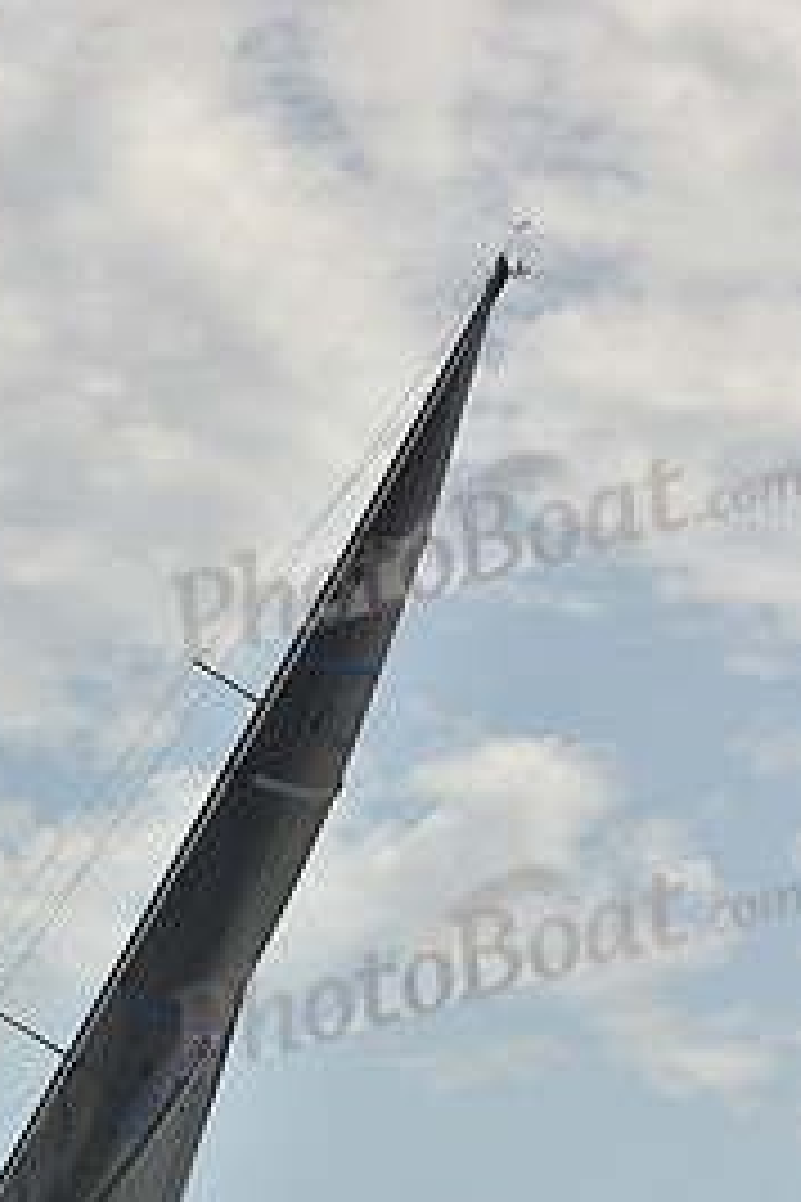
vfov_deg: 13.3
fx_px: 5073
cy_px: 1261
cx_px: -61
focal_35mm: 152
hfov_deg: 9.0
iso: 250
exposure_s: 1/800
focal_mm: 70
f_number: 10
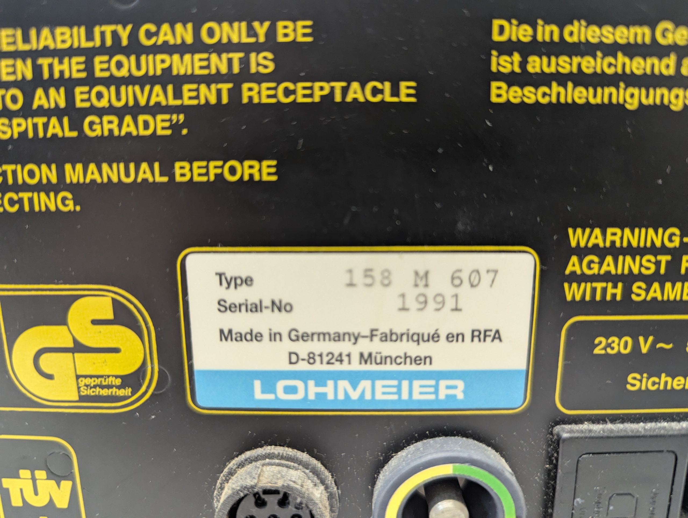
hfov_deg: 71.5
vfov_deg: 56.9
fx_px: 478
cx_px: 344
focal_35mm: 24
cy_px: 259
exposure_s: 1/100
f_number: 1.85
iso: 631
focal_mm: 6.81
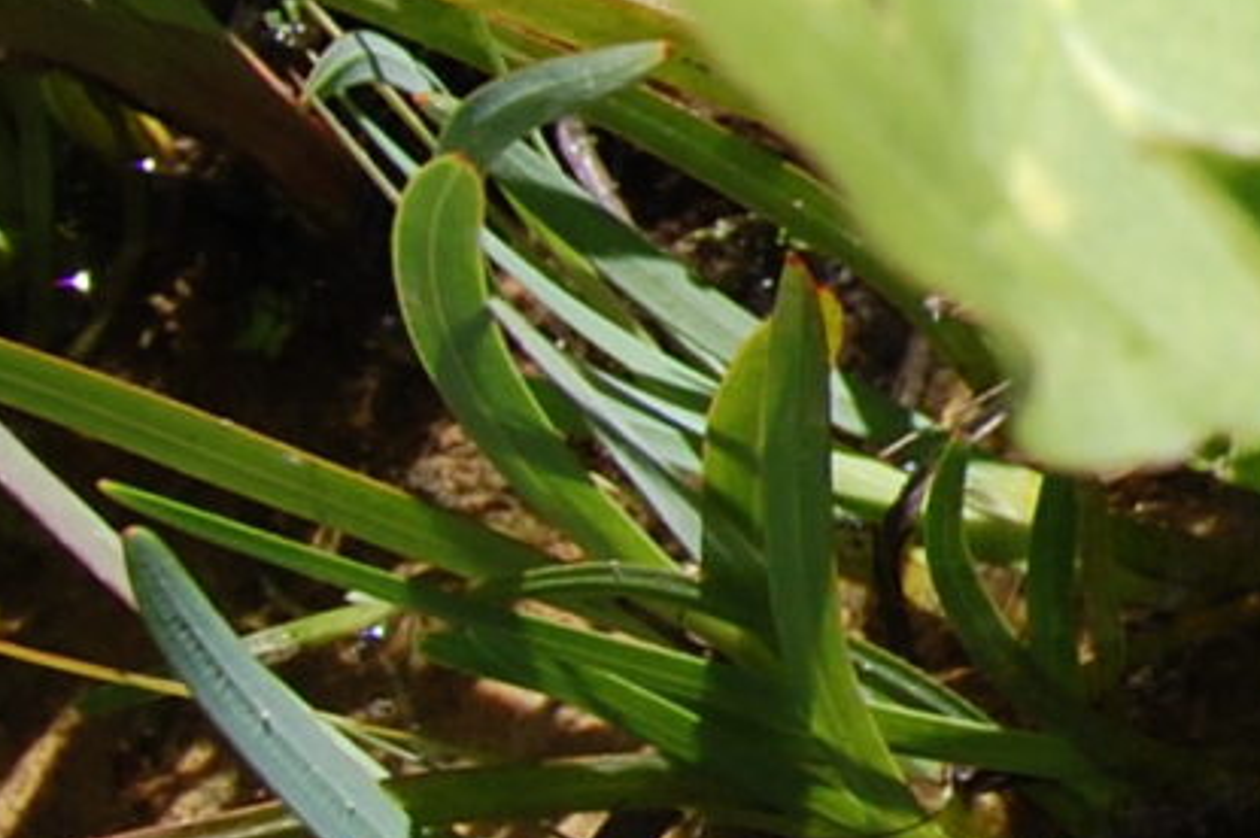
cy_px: -79
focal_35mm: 222
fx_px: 7764
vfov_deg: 6.2
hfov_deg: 8.2
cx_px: 3440
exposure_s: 1/250
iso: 200
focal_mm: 24
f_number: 8
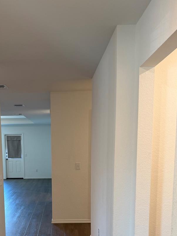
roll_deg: -0.2
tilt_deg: -10.4
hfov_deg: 31.0
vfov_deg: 39.2
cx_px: 47
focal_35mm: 46
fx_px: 314
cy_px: 197
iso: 100
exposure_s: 1/60
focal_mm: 6.76
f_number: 1.78
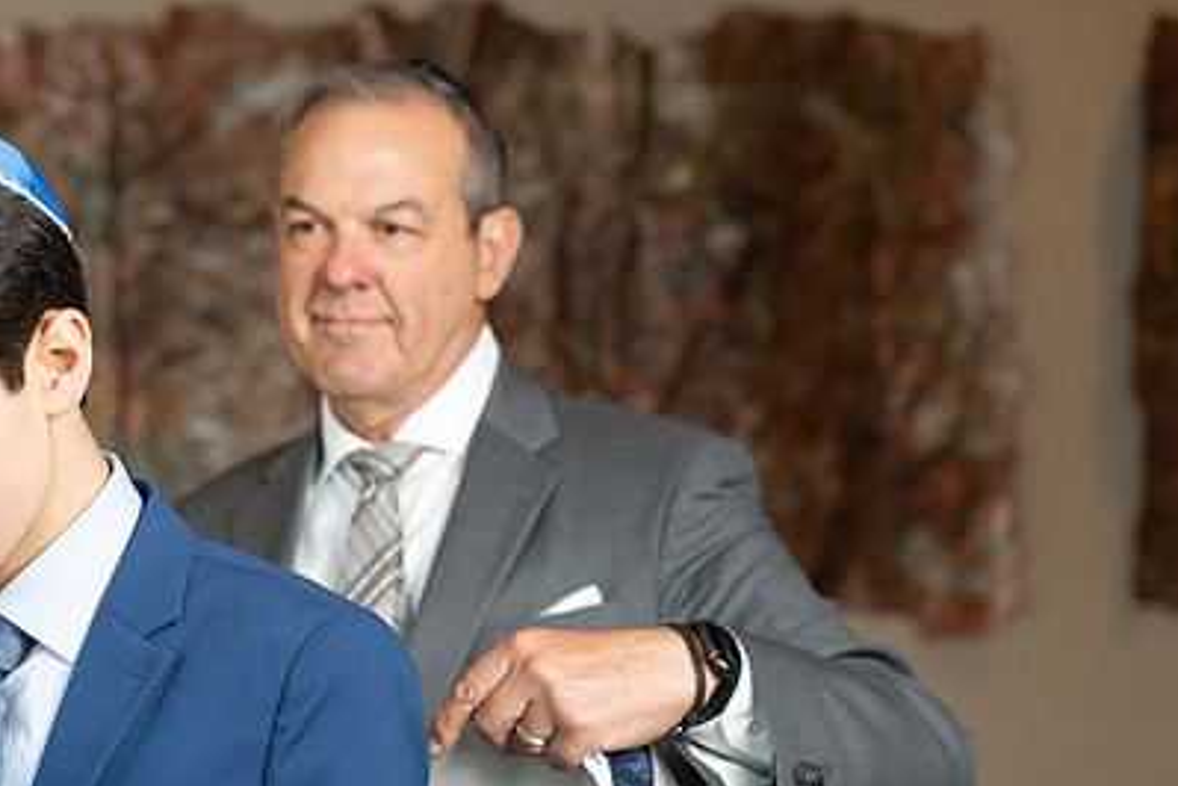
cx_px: 381
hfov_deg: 18.7
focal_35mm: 109
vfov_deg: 12.6
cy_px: 513
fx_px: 3566
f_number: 4
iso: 640
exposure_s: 1/250
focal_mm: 75
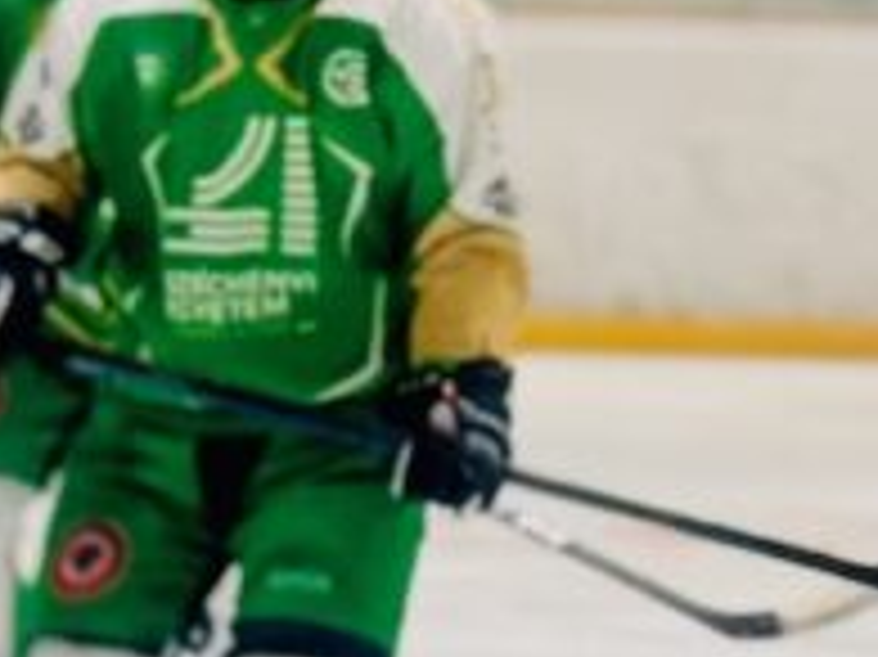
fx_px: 6388
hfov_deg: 7.3
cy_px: 846
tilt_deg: -12.2
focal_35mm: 252
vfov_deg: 5.9
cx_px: -1342
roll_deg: -2.7
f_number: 1.78
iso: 64
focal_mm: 6.76
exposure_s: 1/200
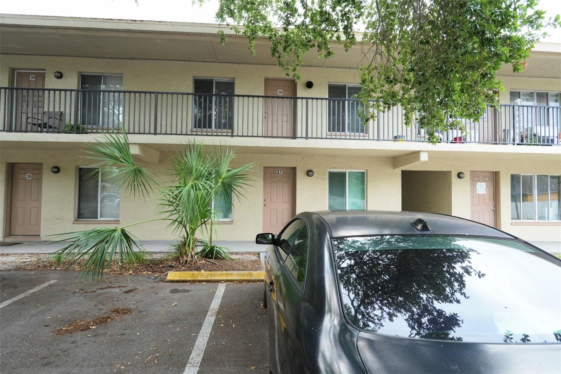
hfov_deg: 84.0
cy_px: 187
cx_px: 280
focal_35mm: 20
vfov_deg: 61.9
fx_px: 312
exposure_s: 1/60
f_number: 8
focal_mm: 20
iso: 400
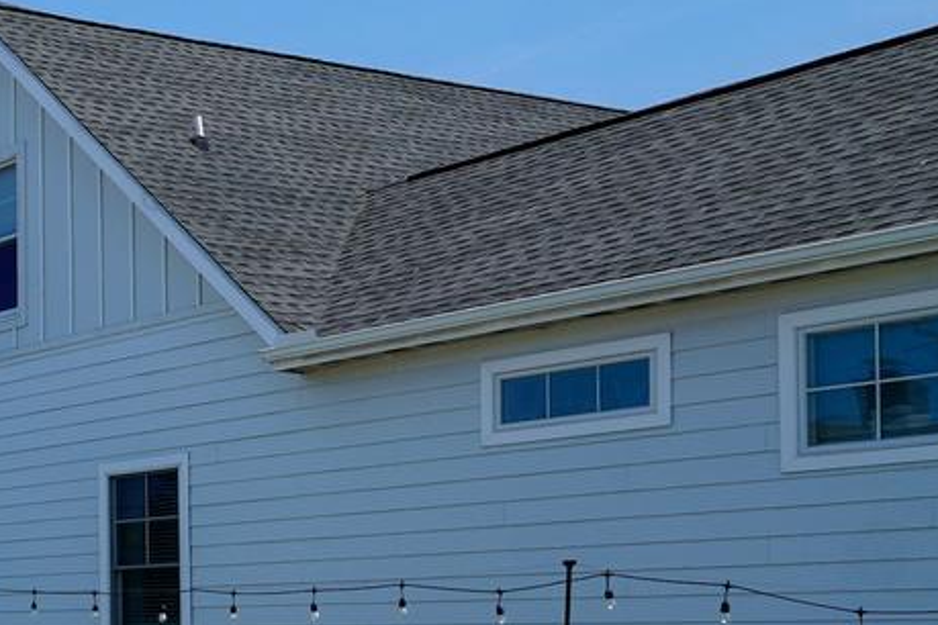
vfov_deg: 19.7
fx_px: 1746
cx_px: -445
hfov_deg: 24.1
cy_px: 633
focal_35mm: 67
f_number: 8
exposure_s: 1/320
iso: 100
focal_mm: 10
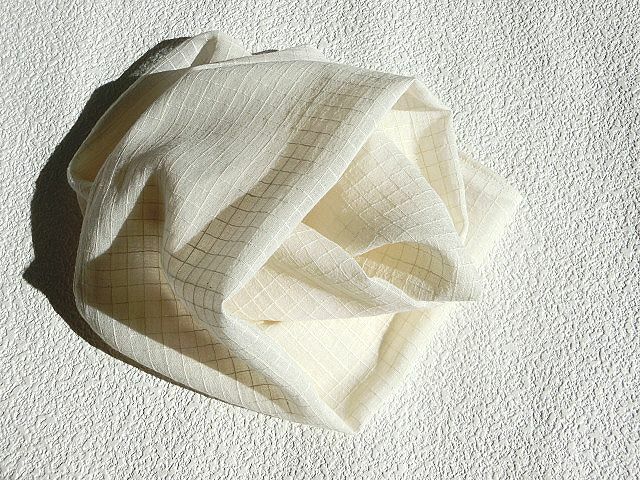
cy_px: 240
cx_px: 320
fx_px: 721
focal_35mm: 39
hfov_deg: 47.9
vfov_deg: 36.8
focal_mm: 6.9
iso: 80
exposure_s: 1/320
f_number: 8.2
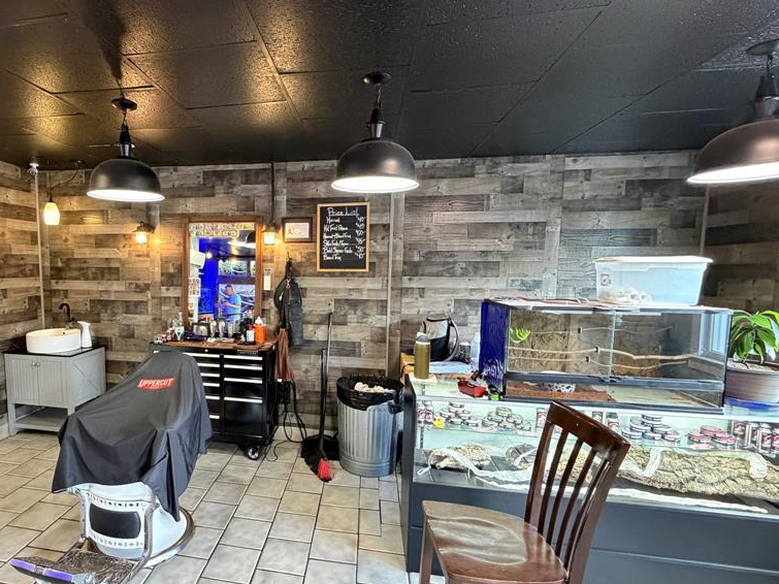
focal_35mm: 19
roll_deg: -0.2
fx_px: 428
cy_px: 306
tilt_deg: -5.2
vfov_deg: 68.6
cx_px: 285
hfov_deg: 82.8
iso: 640
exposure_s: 1/60
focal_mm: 2.22
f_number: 2.2
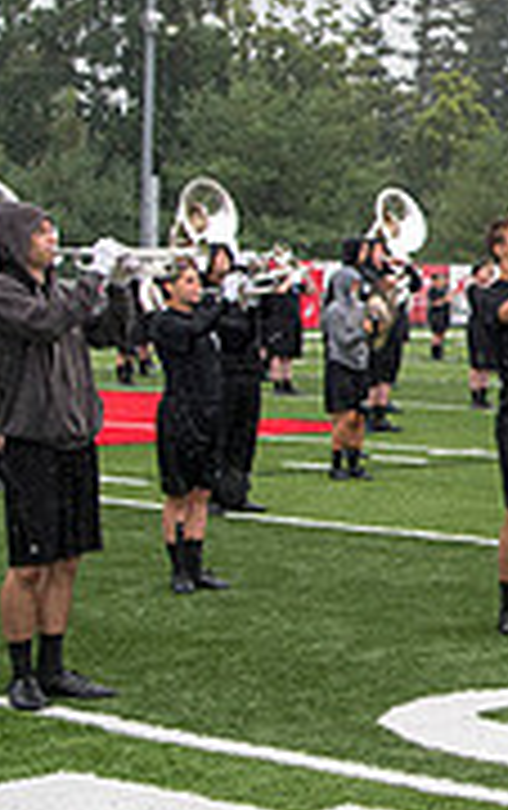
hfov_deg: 11.2
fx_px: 2319
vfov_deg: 19.7
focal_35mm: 105
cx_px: 1047
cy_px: 281
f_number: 4
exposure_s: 1/800
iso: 400
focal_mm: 32
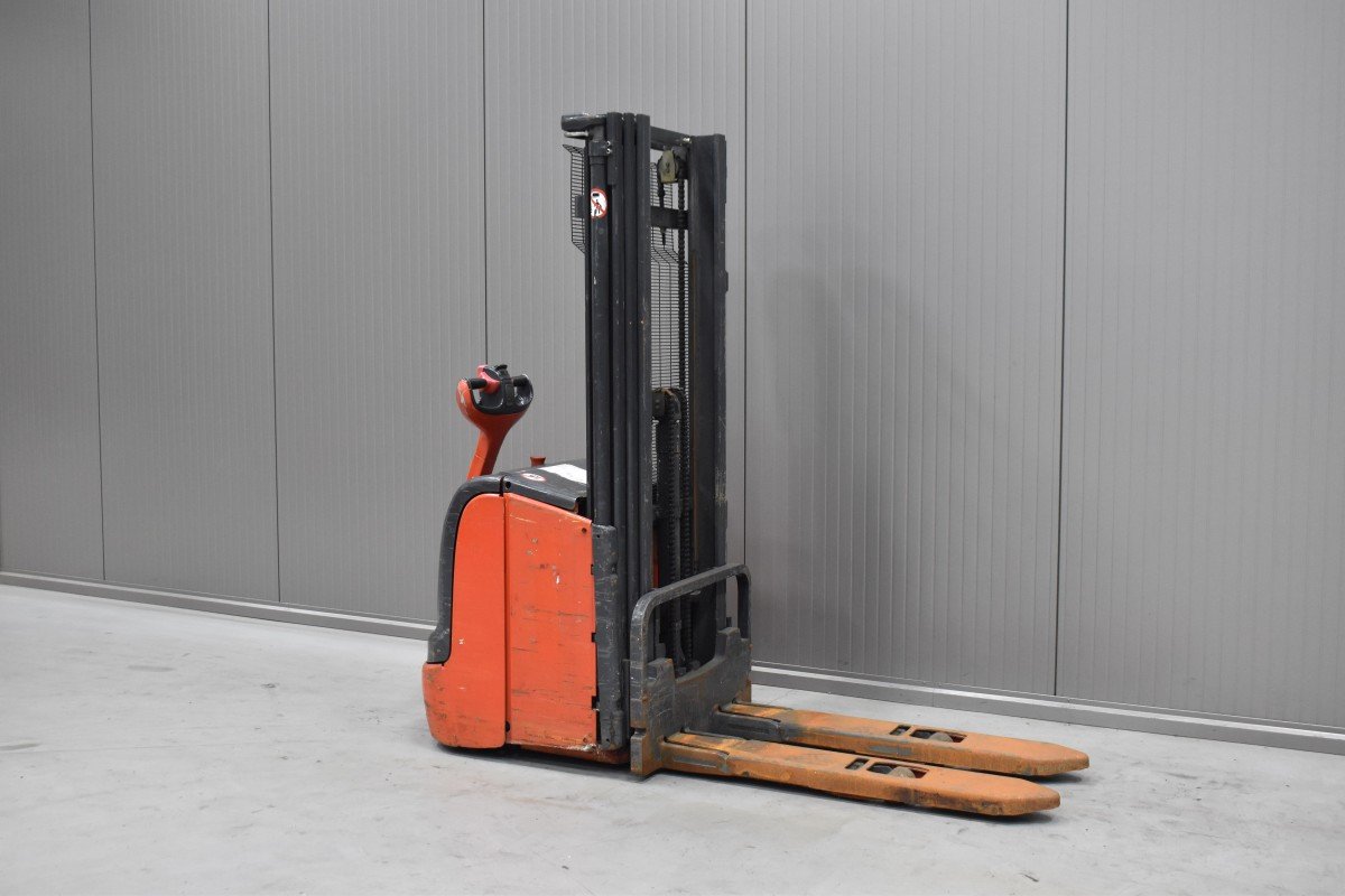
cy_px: 448
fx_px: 1457
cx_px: 672
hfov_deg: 49.6
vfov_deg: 34.2
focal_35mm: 39
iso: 1600
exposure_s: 1/50
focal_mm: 26
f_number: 5
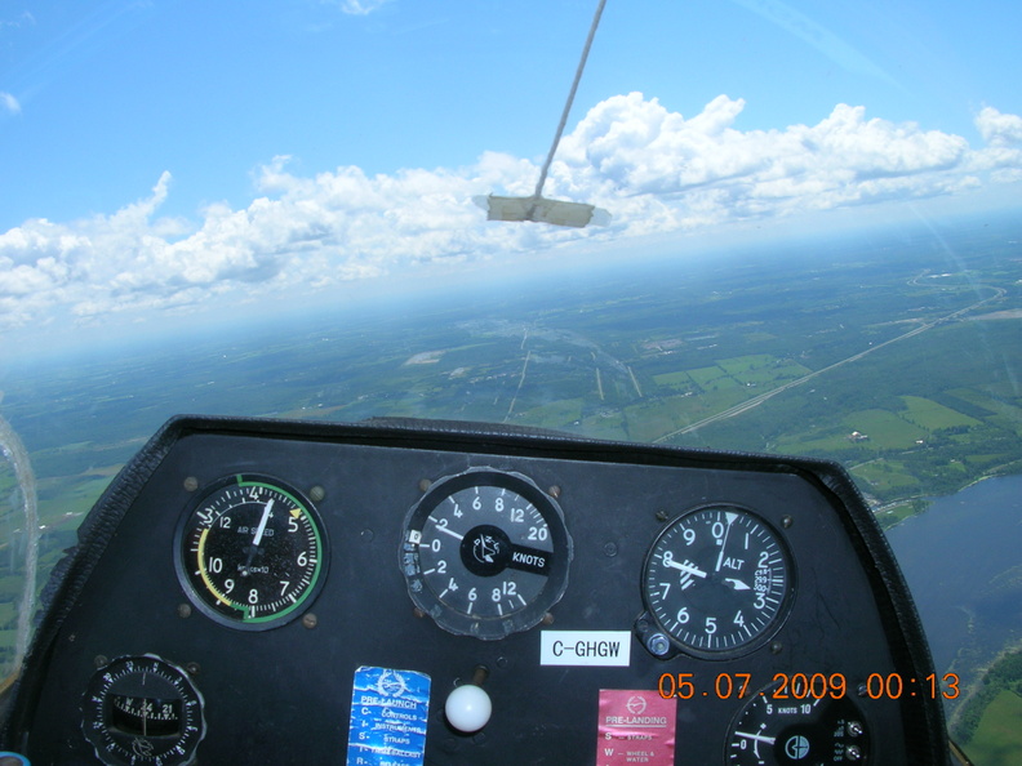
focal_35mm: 35
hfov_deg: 52.6
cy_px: 383
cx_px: 511
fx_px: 1033
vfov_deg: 40.7
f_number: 5.6
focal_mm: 5.8
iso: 50
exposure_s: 1/330
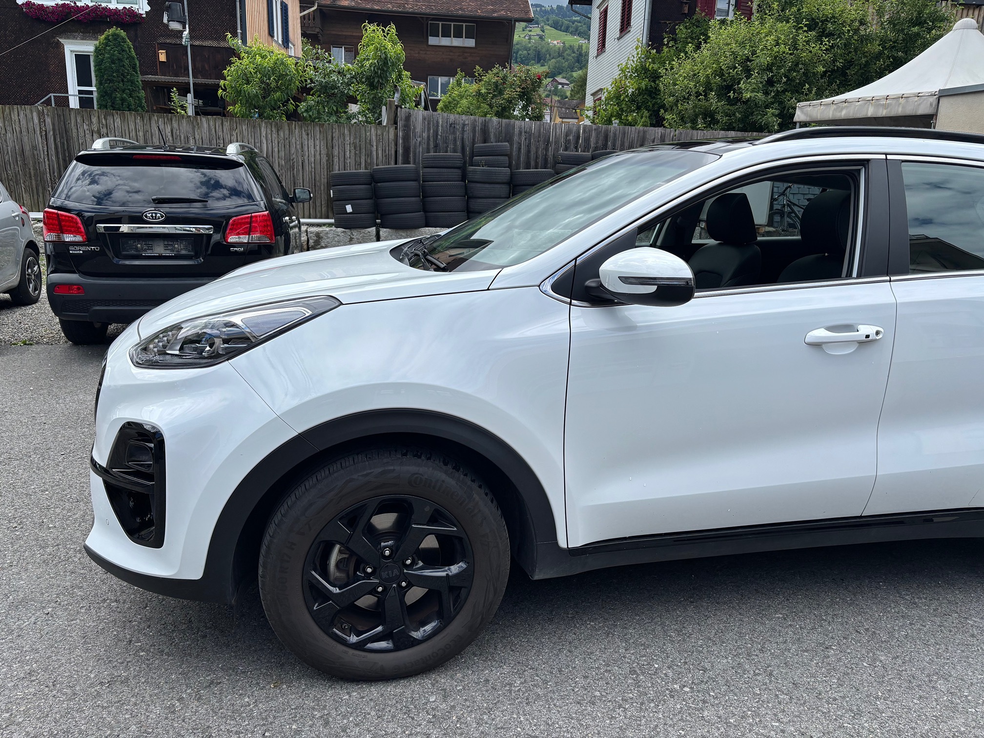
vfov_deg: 53.1
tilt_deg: -12.8
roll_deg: -1.5
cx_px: 492
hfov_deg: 67.3
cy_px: 369
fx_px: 739
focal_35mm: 26
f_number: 1.6
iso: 50
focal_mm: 5.96
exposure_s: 1/1984
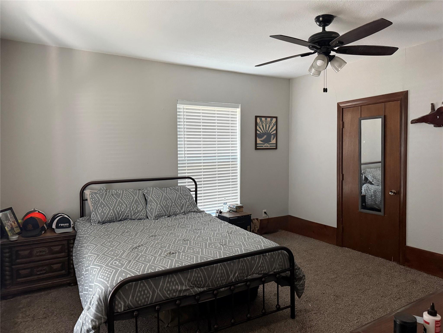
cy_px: 166
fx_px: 307
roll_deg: +1.3
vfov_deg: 56.8
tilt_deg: -1.1
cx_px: 222
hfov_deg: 71.6
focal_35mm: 24
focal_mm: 6.76
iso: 640
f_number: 1.78
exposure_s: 1/60
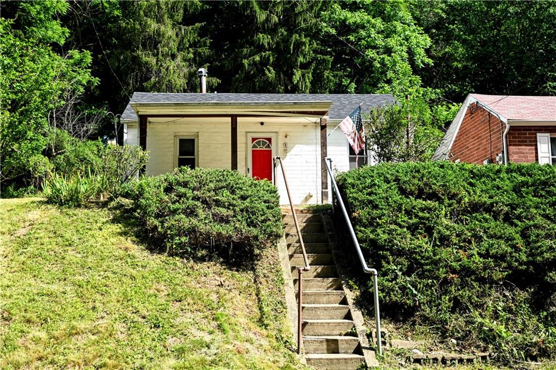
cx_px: 278
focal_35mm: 42
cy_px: 185
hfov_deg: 46.4
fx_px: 648
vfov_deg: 31.9
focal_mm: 28
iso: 100
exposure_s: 1/125
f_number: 7.1
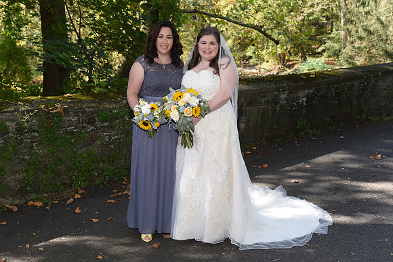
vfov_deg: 27.0
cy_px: 131
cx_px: 196
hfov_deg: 39.6
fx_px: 546
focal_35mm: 50
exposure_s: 1/200
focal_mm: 50
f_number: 6.3
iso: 640
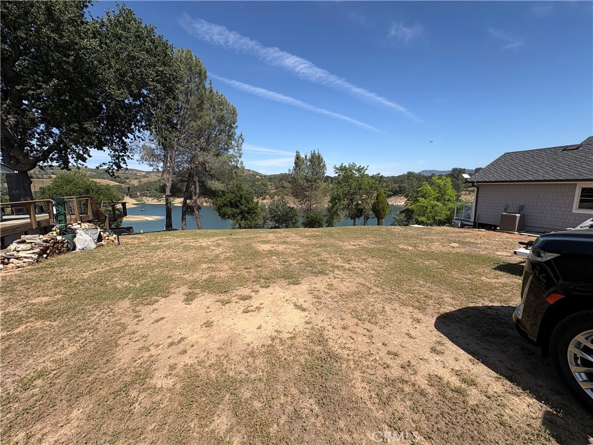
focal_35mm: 14
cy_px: 222
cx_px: 296
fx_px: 240
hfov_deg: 102.1
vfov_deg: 85.7
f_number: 2.2
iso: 40
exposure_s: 1/1789
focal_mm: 2.22
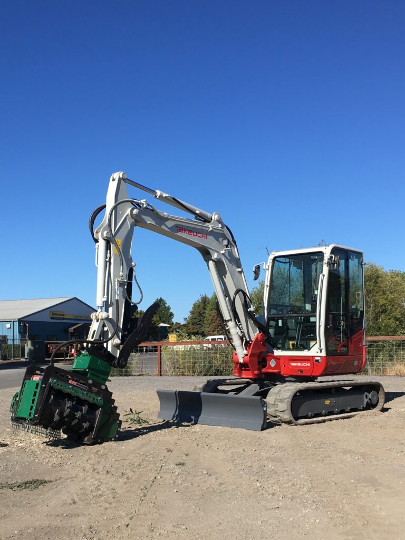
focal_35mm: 29
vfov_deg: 61.7
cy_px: 270
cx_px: 202
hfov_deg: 48.2
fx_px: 452
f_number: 2.2
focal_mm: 4.15
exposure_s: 1/1832
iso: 25
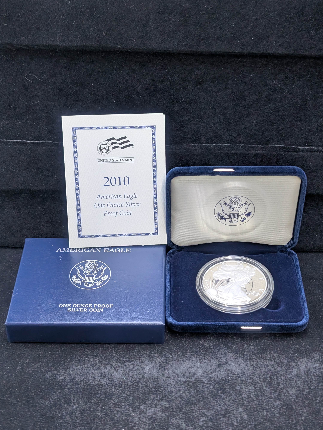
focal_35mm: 50
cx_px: 161
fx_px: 622
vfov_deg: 38.2
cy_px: 219
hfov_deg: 29.1
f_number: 1.68
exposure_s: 1/83.2
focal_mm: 6.9
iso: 372
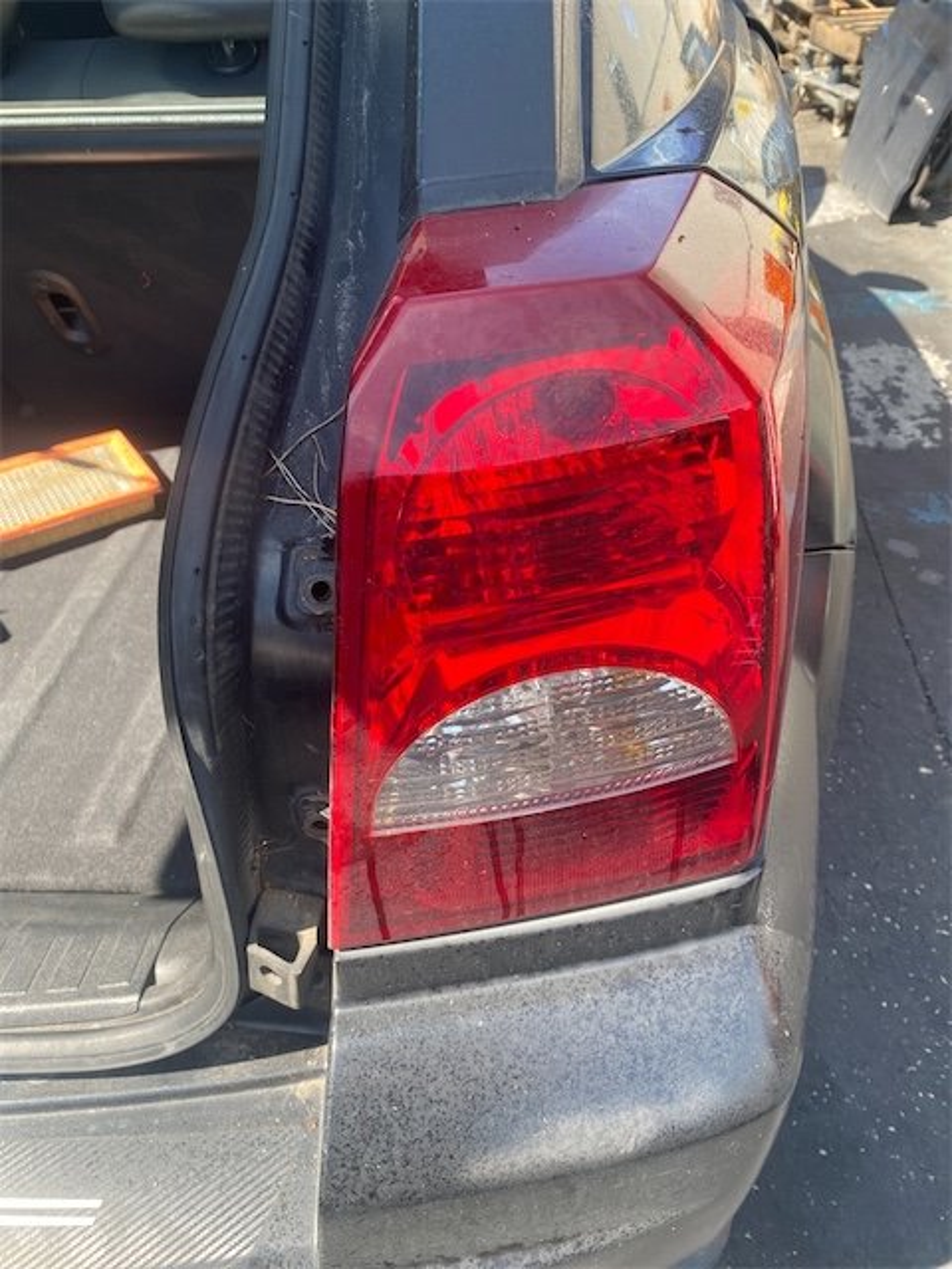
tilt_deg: -40.9
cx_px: 476
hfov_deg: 53.1
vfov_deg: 67.3
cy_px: 634
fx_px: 953
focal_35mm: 26
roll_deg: +2.5
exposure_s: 1/331
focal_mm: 4.25
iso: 32
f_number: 1.8
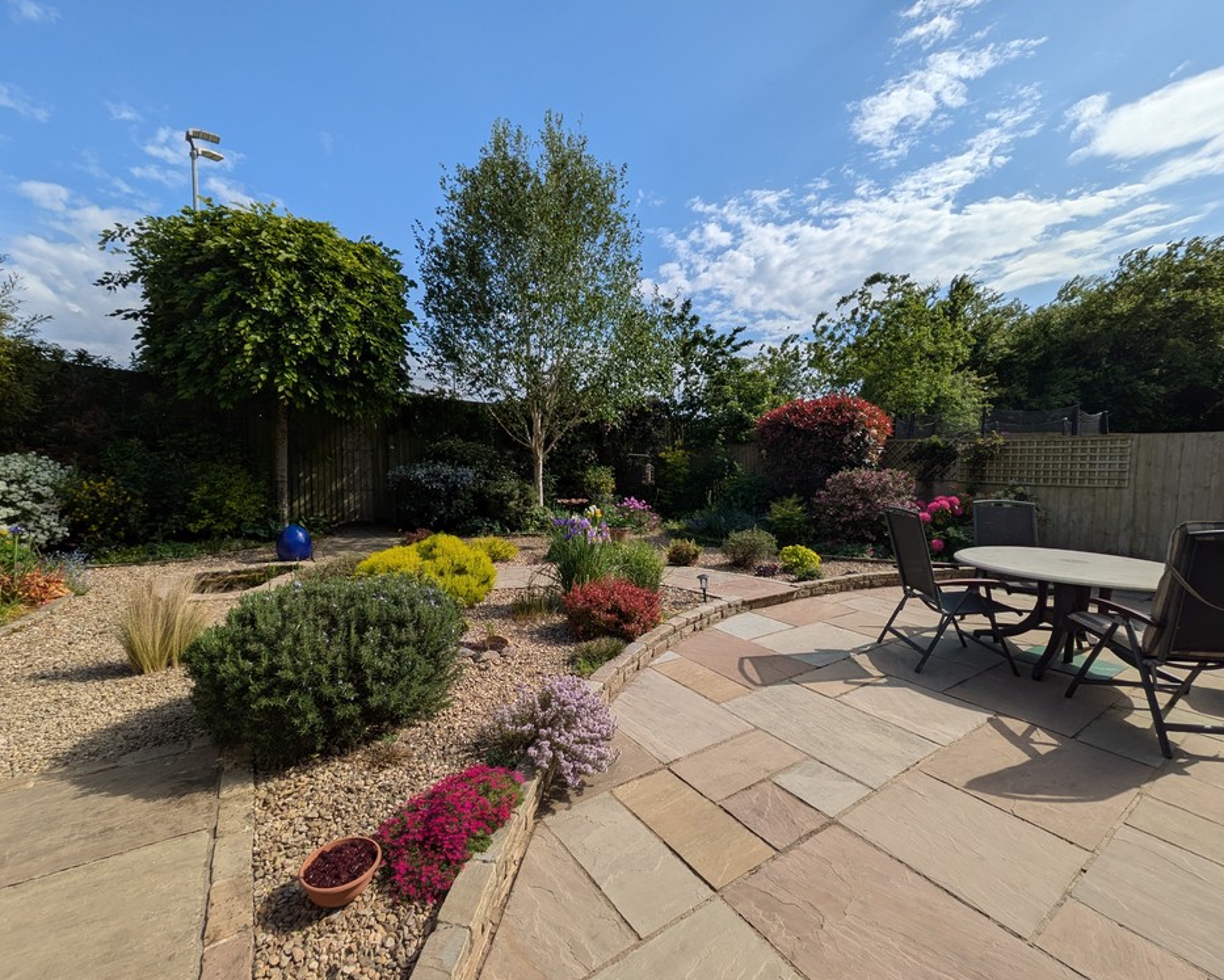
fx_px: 544
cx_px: 613
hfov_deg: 96.8
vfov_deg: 84.1
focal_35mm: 15
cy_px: 499
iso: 50
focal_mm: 1.83
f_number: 2.2
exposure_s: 1/3322
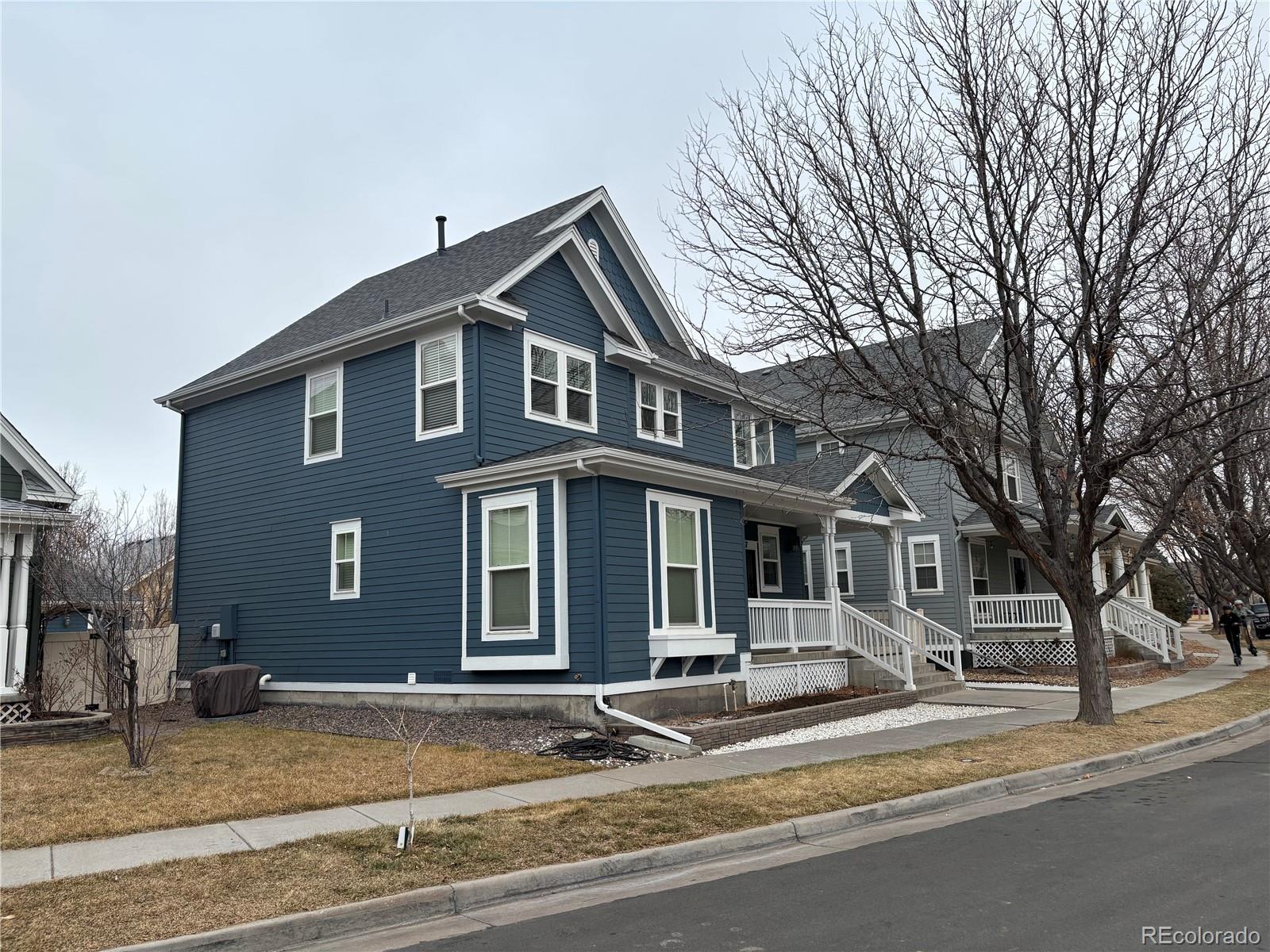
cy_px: 476
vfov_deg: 53.1
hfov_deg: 67.3
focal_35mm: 26
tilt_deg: +8.2
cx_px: 635
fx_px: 954
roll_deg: +1.9
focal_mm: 5.96
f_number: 1.6
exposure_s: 1/2342
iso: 50
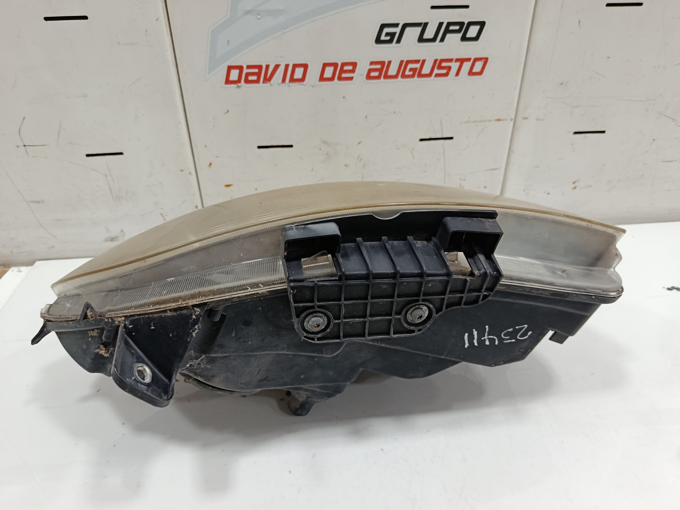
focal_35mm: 24
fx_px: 471
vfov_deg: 56.8
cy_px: 255
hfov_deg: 71.6
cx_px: 340
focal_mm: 5.24
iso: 662
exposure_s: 1/50
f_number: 1.7
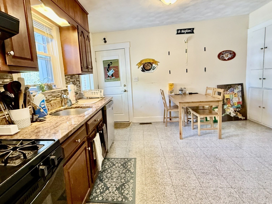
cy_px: 97
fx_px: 149
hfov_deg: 84.2
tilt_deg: -6.7
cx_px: 118
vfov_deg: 68.7
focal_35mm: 19
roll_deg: +3.8
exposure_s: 1/59
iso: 400
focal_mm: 2.22
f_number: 2.2
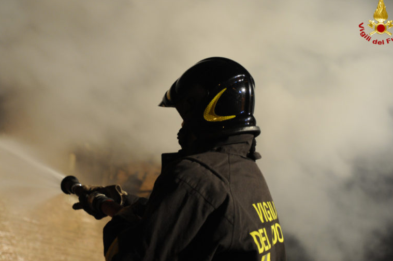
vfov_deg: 31.1
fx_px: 469
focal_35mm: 43
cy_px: 137
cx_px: 185
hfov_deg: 45.4
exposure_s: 1/13
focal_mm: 35
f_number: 2.8
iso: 1600
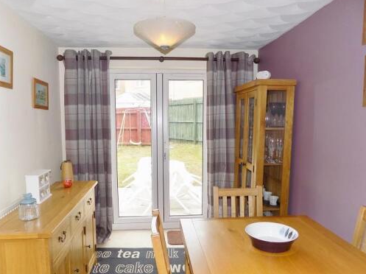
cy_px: 153
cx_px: 174
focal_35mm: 27
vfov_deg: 51.2
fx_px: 285
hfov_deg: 65.3
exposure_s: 1/80
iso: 80
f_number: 3.1
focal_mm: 4
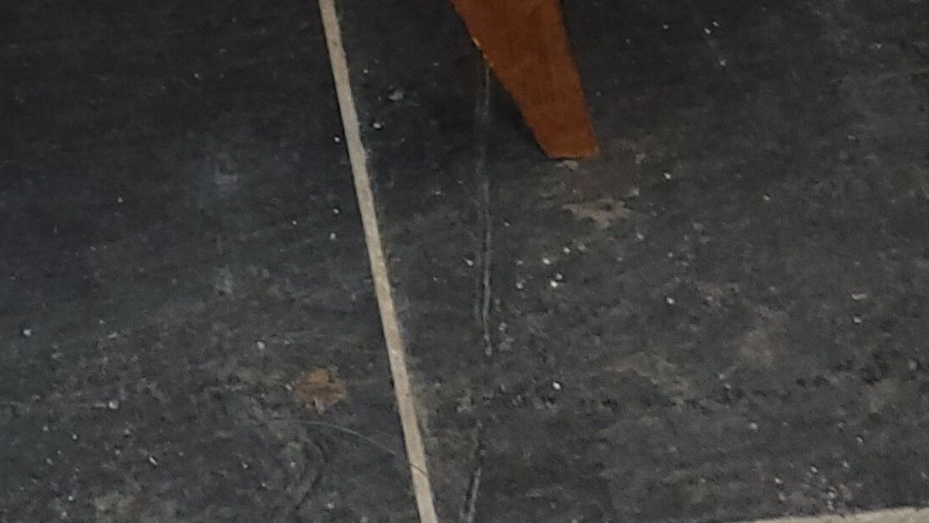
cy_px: -567
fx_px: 2587
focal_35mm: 105
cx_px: -3
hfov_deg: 19.8
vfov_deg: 10.5
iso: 100
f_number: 1.8
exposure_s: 1/25
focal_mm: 5.4
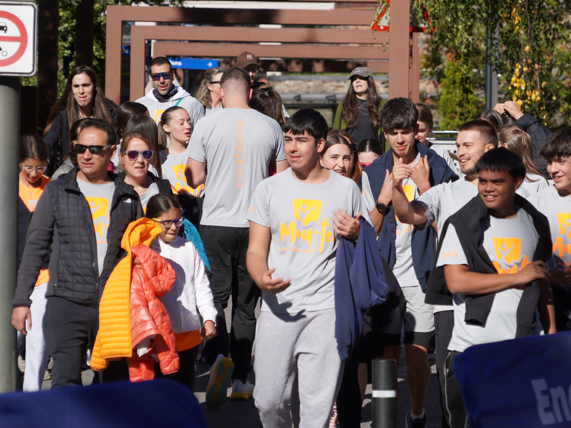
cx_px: 391
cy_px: 232
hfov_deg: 9.5
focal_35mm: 208
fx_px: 3431
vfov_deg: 7.1
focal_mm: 144
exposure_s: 1/500
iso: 100
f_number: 6.3
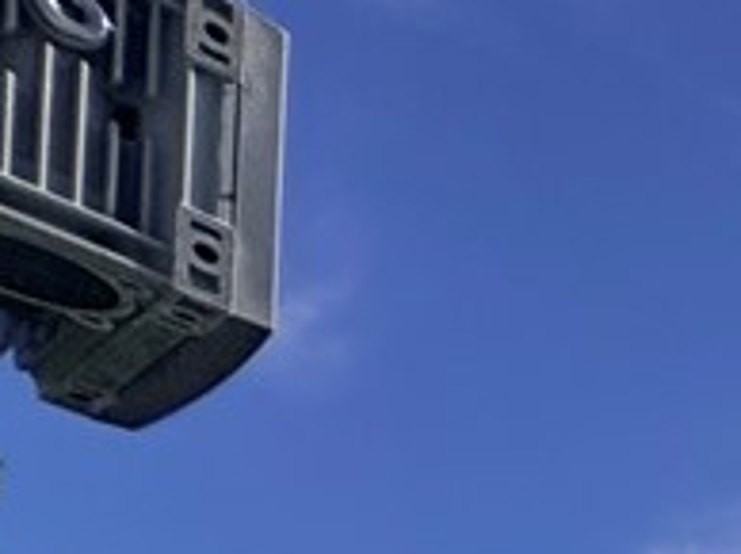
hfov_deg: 14.4
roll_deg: +0.3
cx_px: 1852
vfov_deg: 14.4
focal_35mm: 74
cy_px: 1276
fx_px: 1582
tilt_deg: +2.7
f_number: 2.2
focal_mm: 2.22
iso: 50
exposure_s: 1/4630
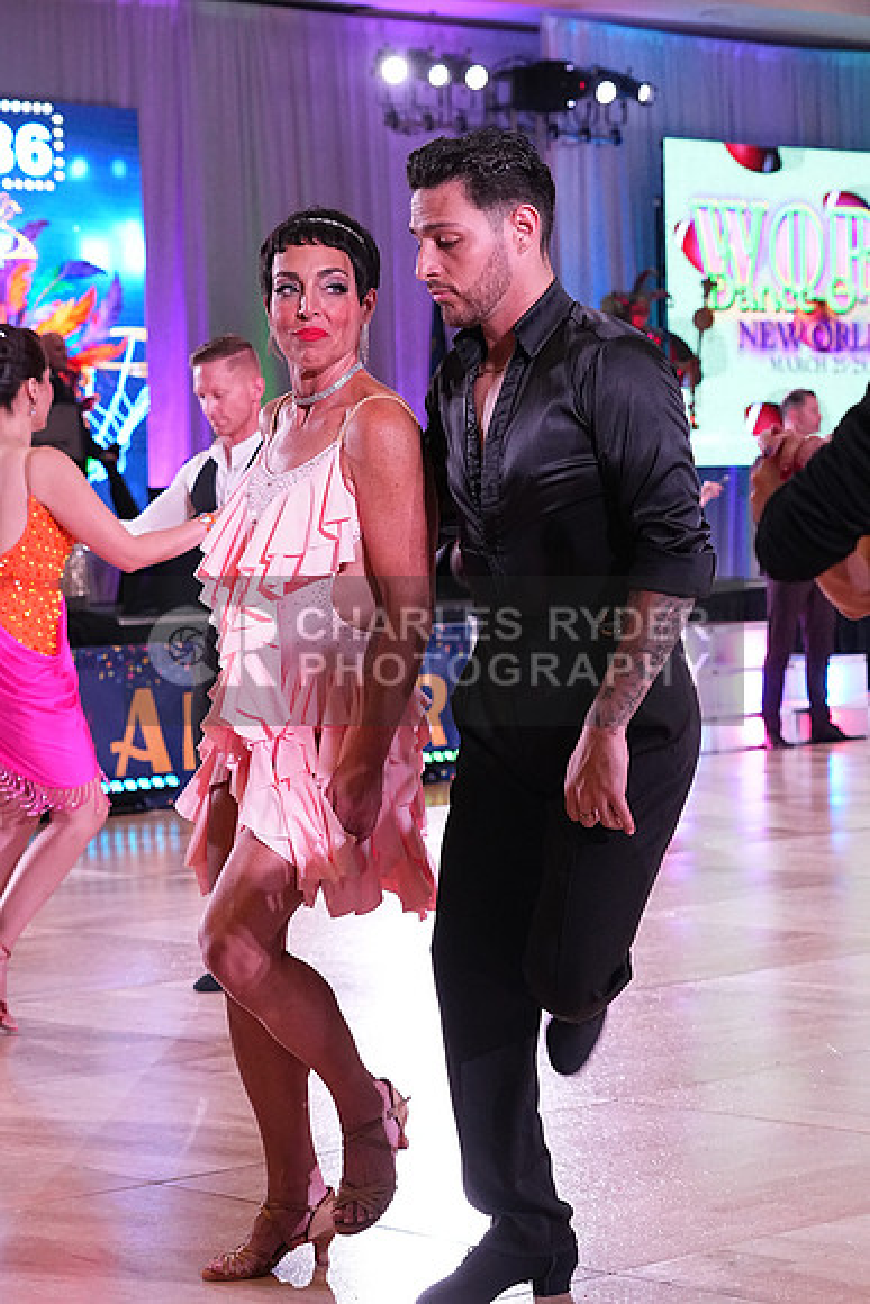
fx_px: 3260
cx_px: 435
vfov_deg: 22.6
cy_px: 652
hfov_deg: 15.2
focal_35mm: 90
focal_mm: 60
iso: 3200
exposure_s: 1/400
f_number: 5
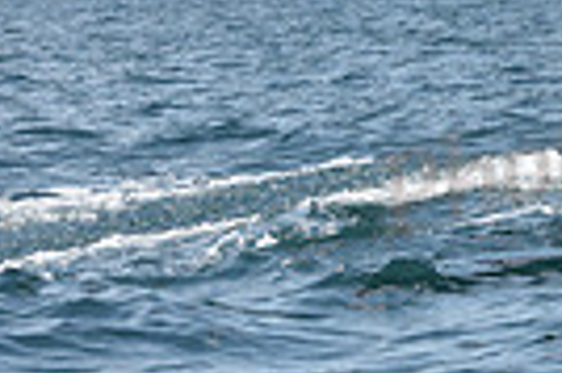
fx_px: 4724
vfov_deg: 4.5
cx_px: 1191
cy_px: -149
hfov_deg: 6.6
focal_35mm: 303
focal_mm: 70
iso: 320
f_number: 6.3
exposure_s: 1/1600
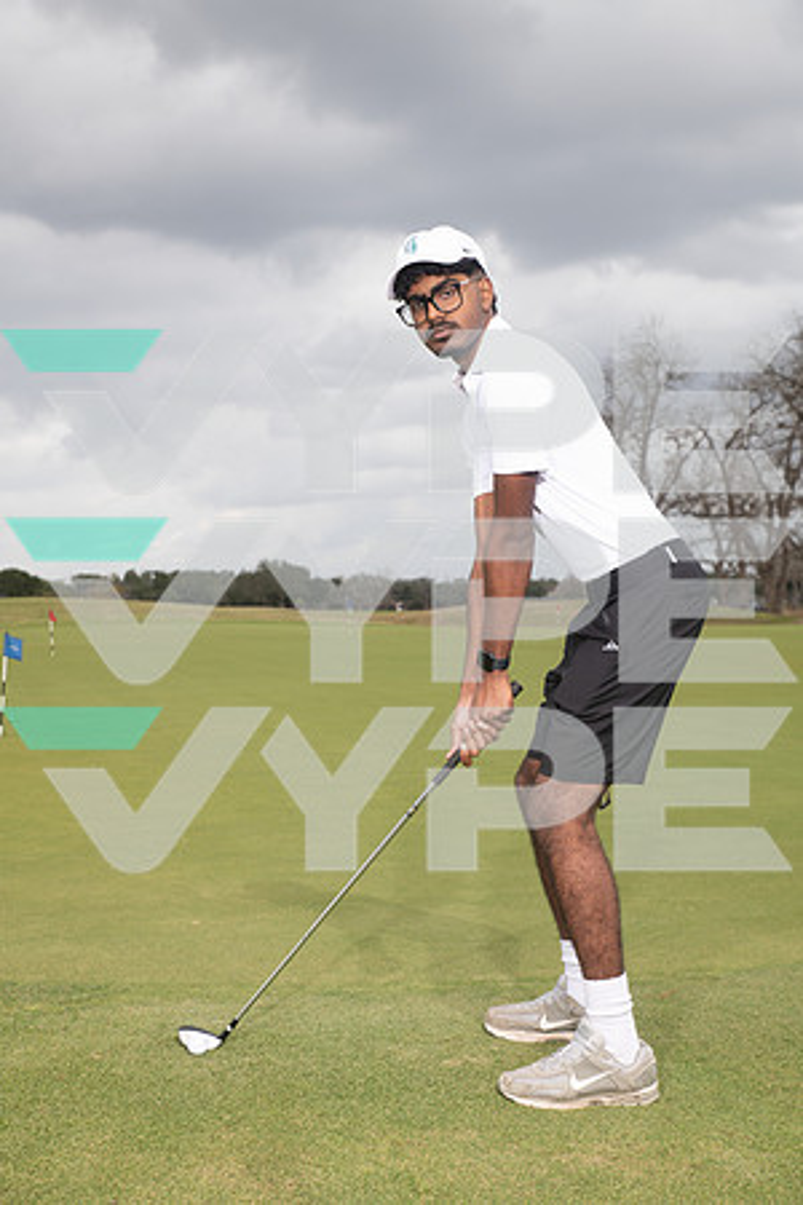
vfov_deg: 42.7
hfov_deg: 29.2
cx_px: 402
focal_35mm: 46
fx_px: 1539
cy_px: 602
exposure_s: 1/320
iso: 100
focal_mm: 46
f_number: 6.3
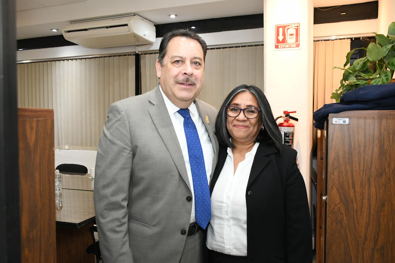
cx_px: 198
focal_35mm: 33
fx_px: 362
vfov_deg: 40.0
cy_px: 132
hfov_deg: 57.2
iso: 2000
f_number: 3.5
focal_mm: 22
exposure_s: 1/100
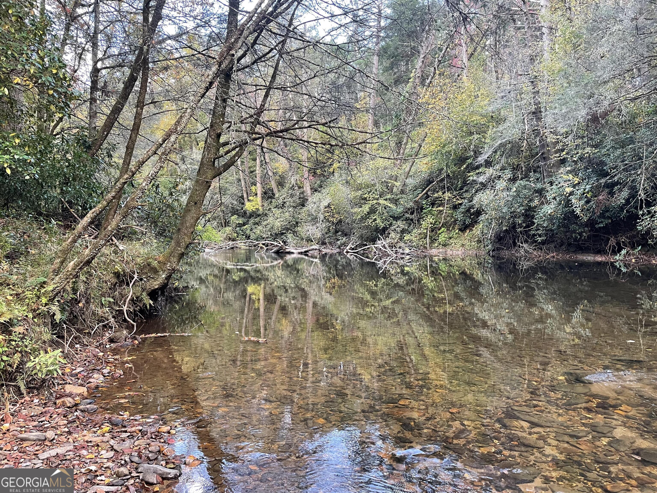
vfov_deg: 53.1
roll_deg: +1.4
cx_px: 328
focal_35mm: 26
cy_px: 246
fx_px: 493
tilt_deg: -1.8
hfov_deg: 67.3
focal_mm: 4.2
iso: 160
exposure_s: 1/60
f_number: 1.6
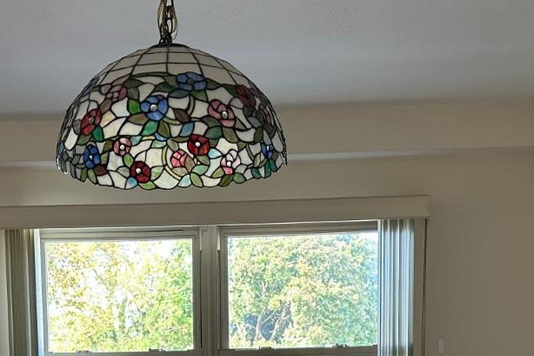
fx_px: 905
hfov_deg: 32.7
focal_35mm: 61
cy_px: 447
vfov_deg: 20.5
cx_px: 197
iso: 125
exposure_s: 1/60
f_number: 1.78
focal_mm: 6.86
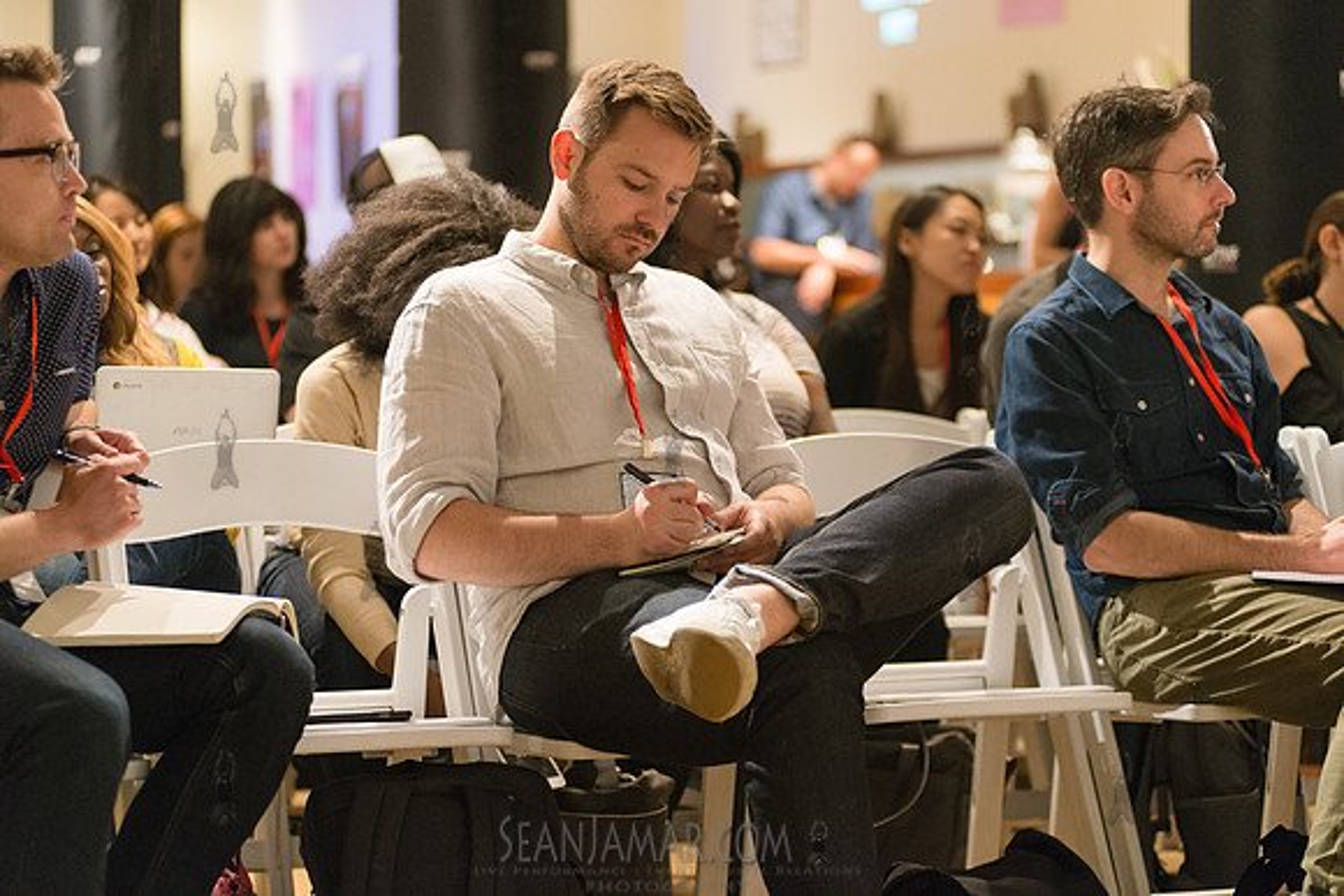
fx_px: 2987
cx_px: 672
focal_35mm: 80
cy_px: 448
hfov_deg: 25.4
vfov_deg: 17.1
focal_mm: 80
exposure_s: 1/200
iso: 4000
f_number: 2.8
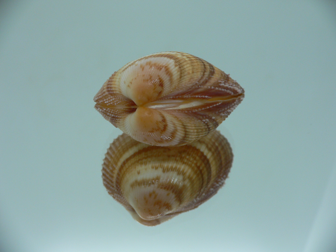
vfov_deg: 40.7
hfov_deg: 52.6
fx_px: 340
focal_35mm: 35
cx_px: 168
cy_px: 126
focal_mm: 4.6
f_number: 2.8
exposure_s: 1/60
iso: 80
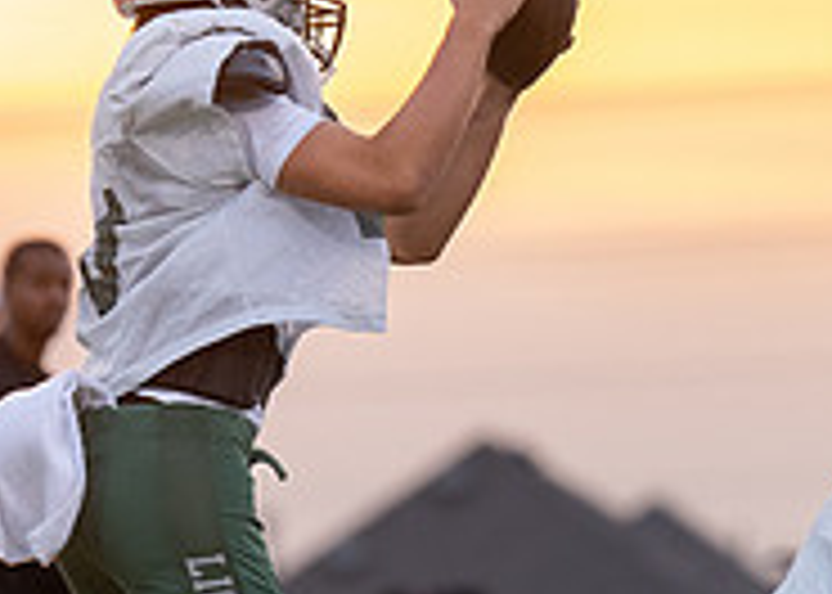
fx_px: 14432
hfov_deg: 3.3
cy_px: 416
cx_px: 248
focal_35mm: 611
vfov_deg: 2.4
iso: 1250
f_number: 2.8
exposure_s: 1/1250
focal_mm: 156
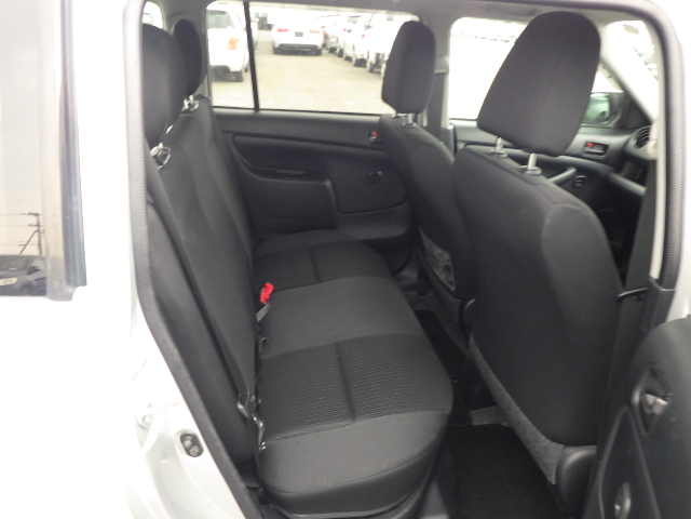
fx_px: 559
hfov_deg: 63.4
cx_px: 346
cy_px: 260
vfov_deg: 49.7
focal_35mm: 28
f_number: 3.5
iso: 400
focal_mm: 5
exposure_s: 1/45
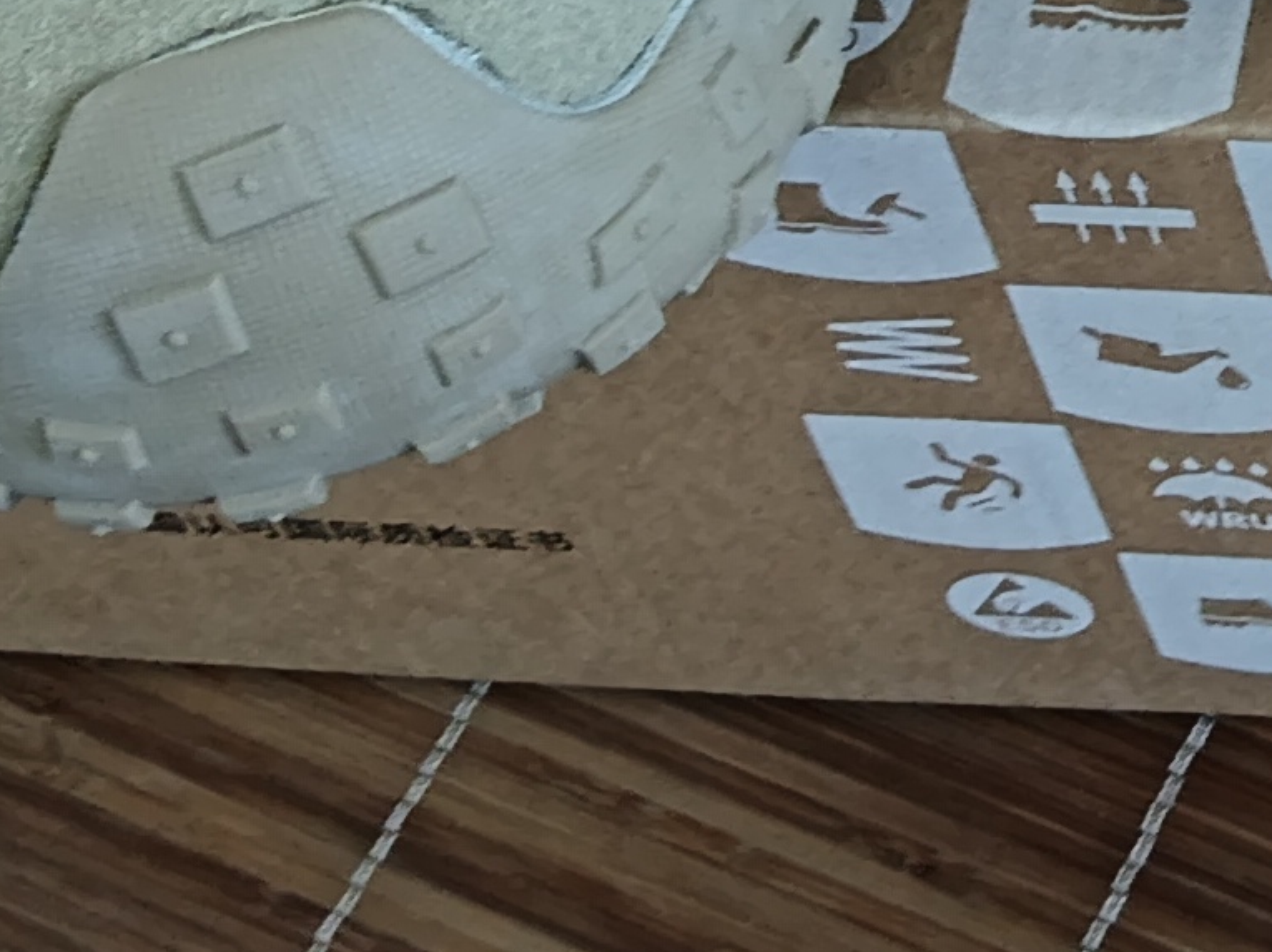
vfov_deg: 9.6
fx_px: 5289
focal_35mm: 144
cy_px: -925
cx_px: 1814
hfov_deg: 13.1
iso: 679
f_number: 1.8
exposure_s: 1/30
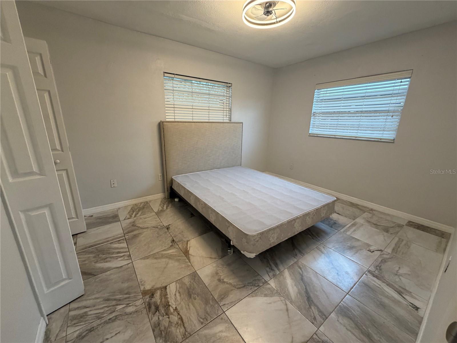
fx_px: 185
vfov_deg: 85.7
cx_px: 228
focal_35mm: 14
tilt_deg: -14.8
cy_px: 172
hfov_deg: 102.1
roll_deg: -1.2
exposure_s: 1/60
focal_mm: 2.22
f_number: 2.2
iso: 250
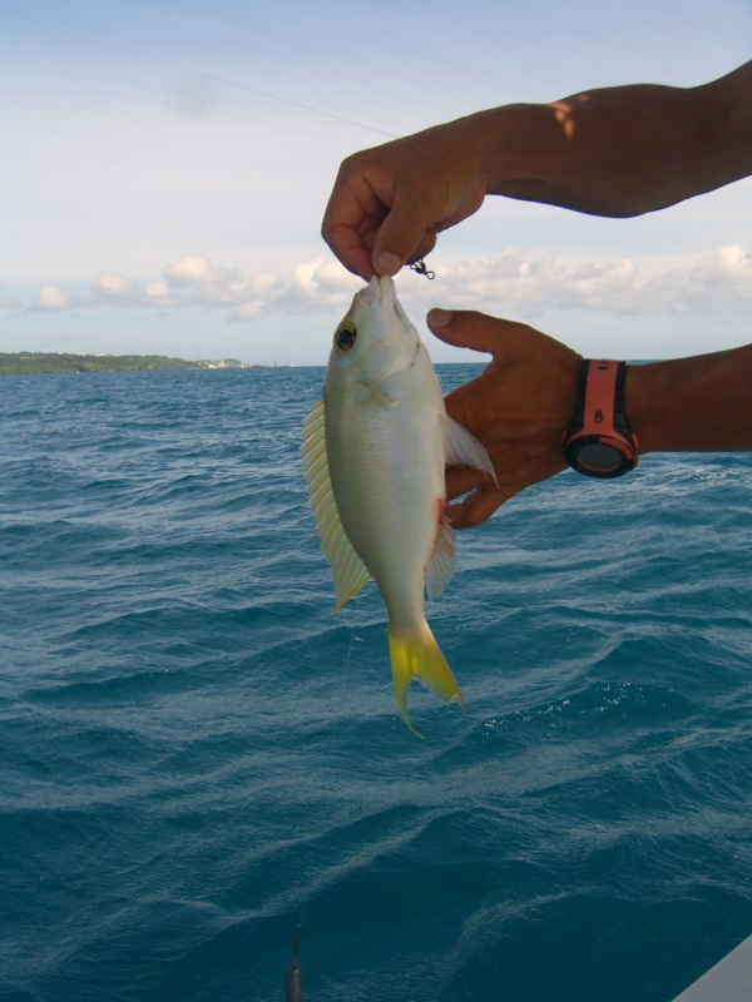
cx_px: 376
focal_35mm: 38
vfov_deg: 49.0
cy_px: 501
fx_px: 1101
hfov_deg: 37.7
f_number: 8
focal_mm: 7.9
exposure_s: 1/160
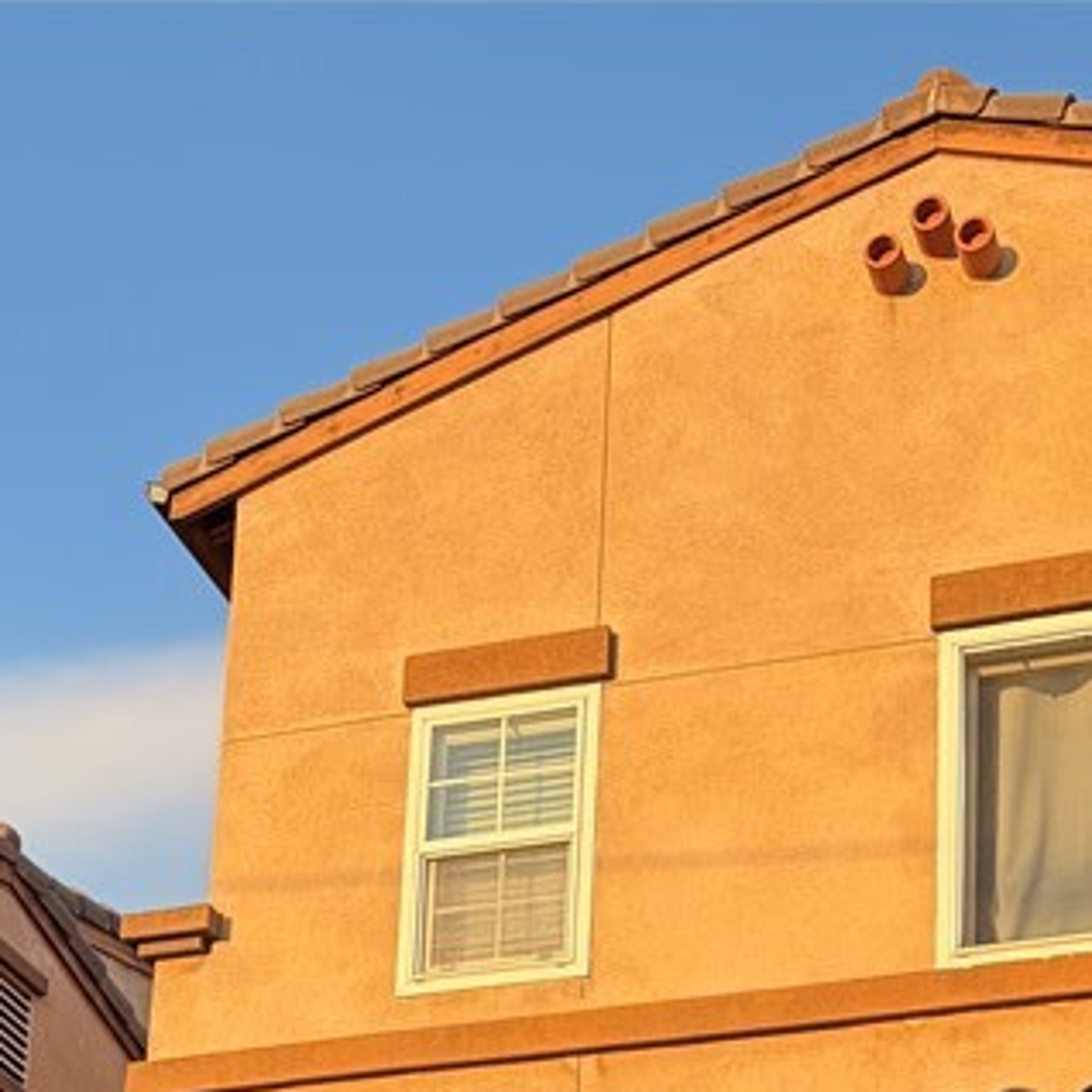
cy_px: 1755
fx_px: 2641
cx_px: 872
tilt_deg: +13.4
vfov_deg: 19.5
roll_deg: -1.6
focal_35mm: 74
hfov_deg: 23.0
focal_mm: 5.96
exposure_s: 1/435
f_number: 1.6
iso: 50
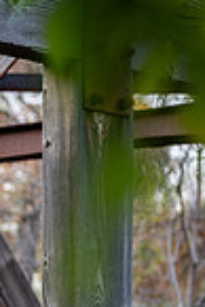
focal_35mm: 364
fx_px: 3102
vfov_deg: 5.6
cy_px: 357
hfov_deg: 3.7
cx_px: -385
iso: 200
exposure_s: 1/125
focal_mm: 85
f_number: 3.5
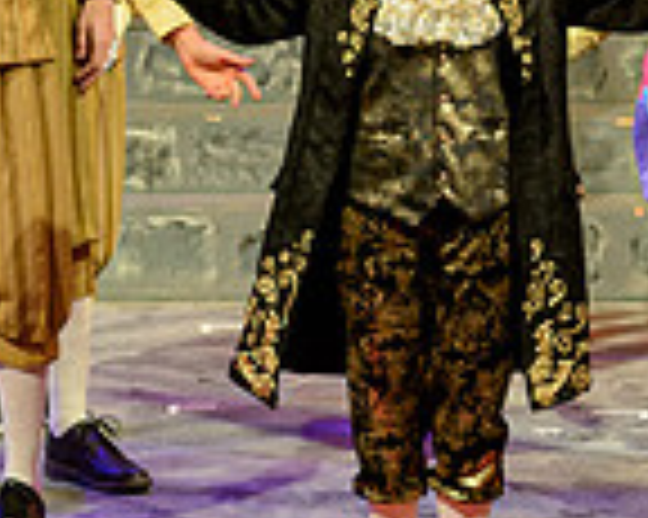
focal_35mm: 593
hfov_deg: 3.3
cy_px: -440
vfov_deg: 2.6
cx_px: 102
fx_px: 11365
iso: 1000
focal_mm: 70
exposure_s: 1/100
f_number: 3.5
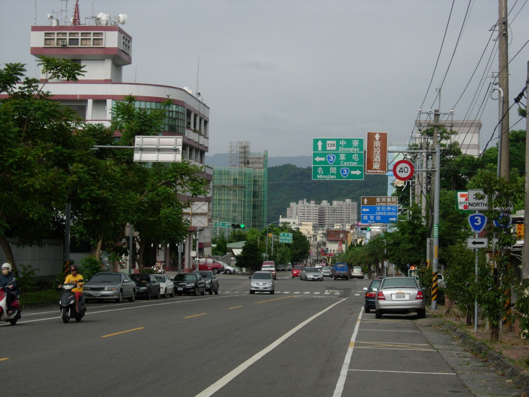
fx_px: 1100
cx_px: 264
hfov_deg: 27.0
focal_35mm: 72
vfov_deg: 20.4
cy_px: 198
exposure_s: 1/609
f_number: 3.7
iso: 64
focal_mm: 14.9
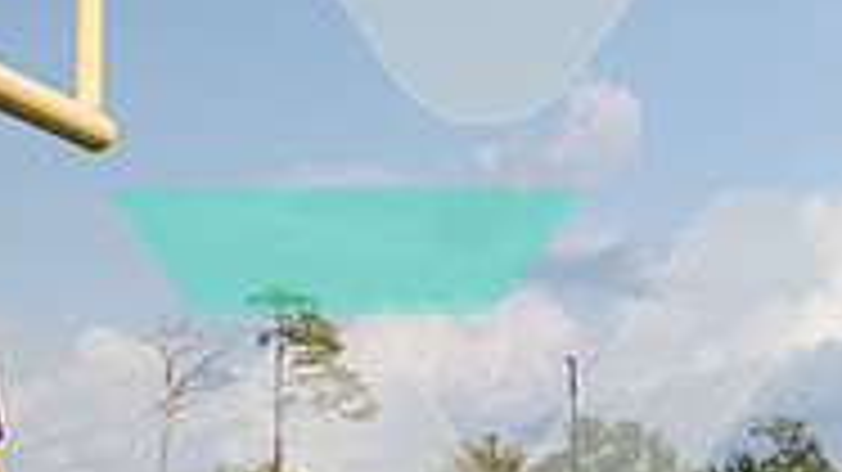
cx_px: 1256
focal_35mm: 104
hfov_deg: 18.3
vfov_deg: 11.6
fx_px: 2321
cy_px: 429
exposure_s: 1/400
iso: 100
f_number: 7.1
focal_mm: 32
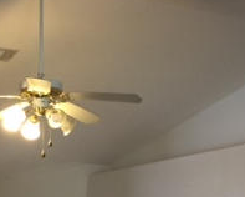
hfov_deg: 19.9
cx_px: 45
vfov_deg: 15.2
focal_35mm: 95
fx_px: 690
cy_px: 282
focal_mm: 4.12
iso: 80
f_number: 2.2
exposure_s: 1/30
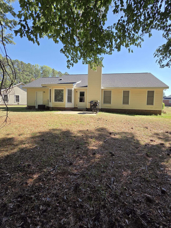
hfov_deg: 85.7
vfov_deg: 102.0
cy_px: 110
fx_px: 92
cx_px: 89
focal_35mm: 14
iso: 125
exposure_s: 1/2000
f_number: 2.2
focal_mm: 2.2
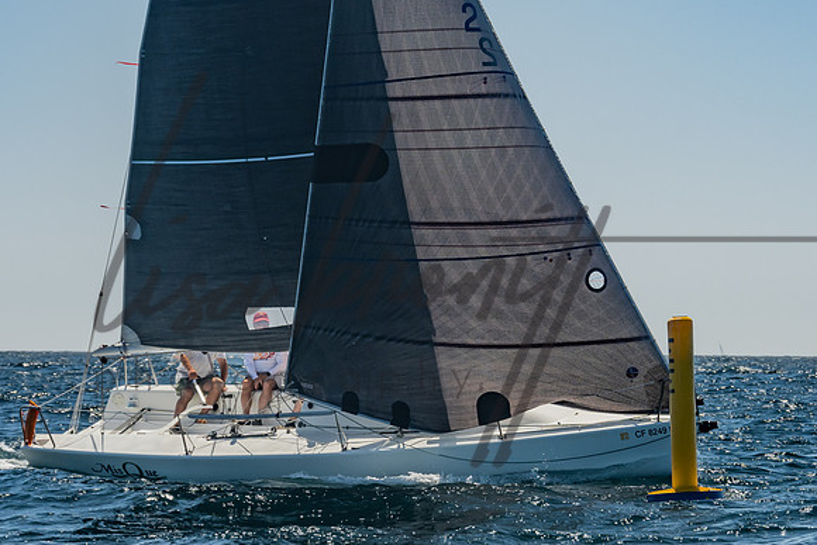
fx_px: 4683
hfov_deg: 10.0
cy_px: 266
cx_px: 564
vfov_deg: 6.7
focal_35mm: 206
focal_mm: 97
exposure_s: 1/640
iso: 160
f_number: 6.3
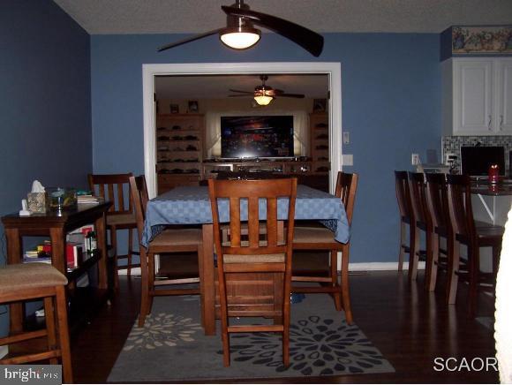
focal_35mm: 40
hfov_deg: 46.8
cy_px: 192
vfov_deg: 36.0
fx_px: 592
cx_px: 256
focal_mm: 6.7
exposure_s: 1/60
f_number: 2.8
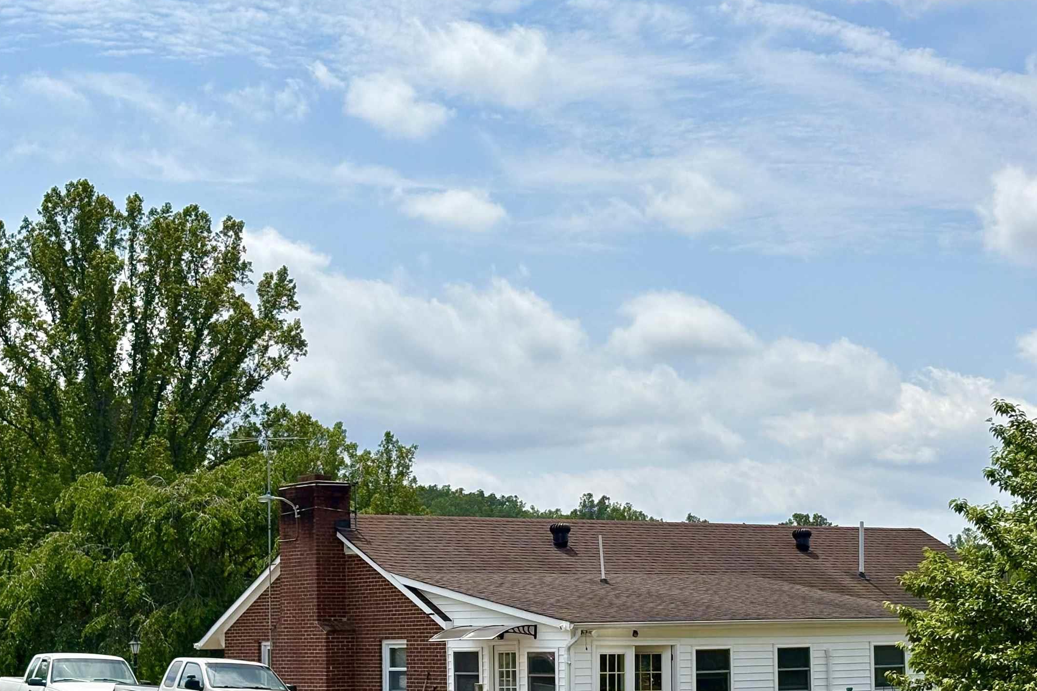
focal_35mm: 77
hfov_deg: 26.3
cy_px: 524
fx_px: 2218
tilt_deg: +4.4
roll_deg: +0.1
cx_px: 601
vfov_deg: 17.6
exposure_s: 1/4630
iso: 25
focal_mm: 5.96
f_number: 1.6
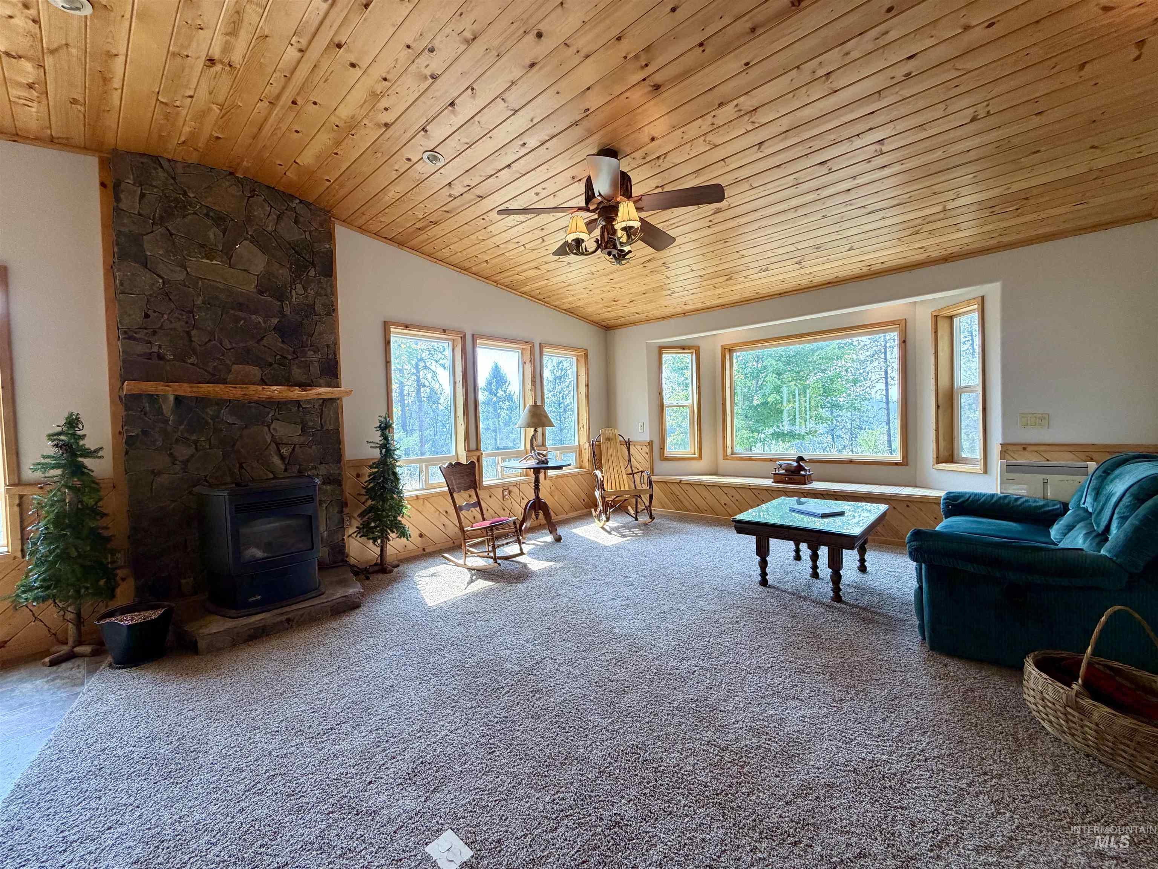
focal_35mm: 14
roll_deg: +1.5
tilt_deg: -1.7
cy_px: 434
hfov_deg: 102.1
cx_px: 579
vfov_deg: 85.7
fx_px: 468
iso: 160
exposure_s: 1/120
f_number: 2.2
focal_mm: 2.22
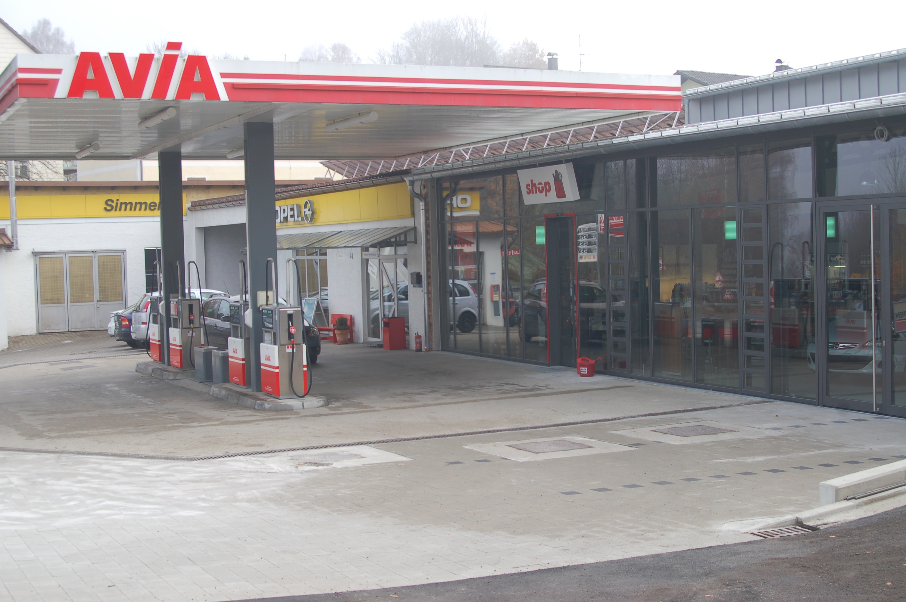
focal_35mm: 57
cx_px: 453
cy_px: 301
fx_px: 1433
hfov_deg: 35.1
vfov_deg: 23.7
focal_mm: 38
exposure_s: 1/125
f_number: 5.6
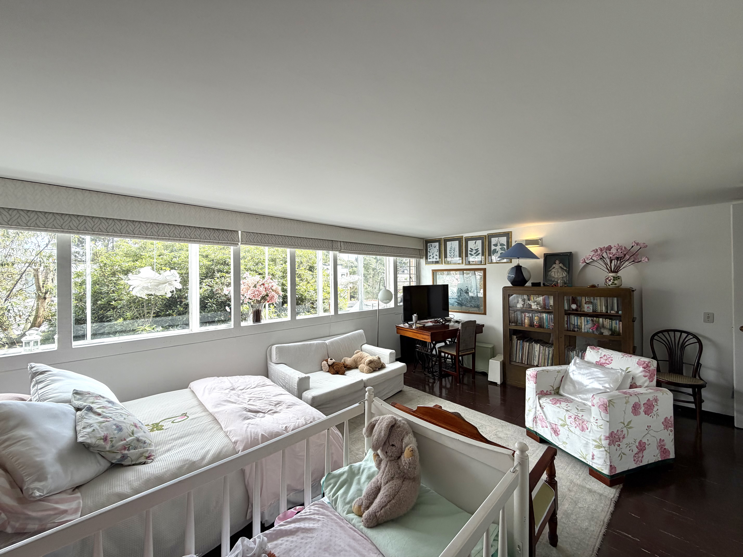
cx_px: 372
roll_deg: +1.7
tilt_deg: +0.2
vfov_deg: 85.7
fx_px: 300
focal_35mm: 14
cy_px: 278
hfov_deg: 102.1
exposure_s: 1/164
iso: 40
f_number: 2.2
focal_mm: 2.22
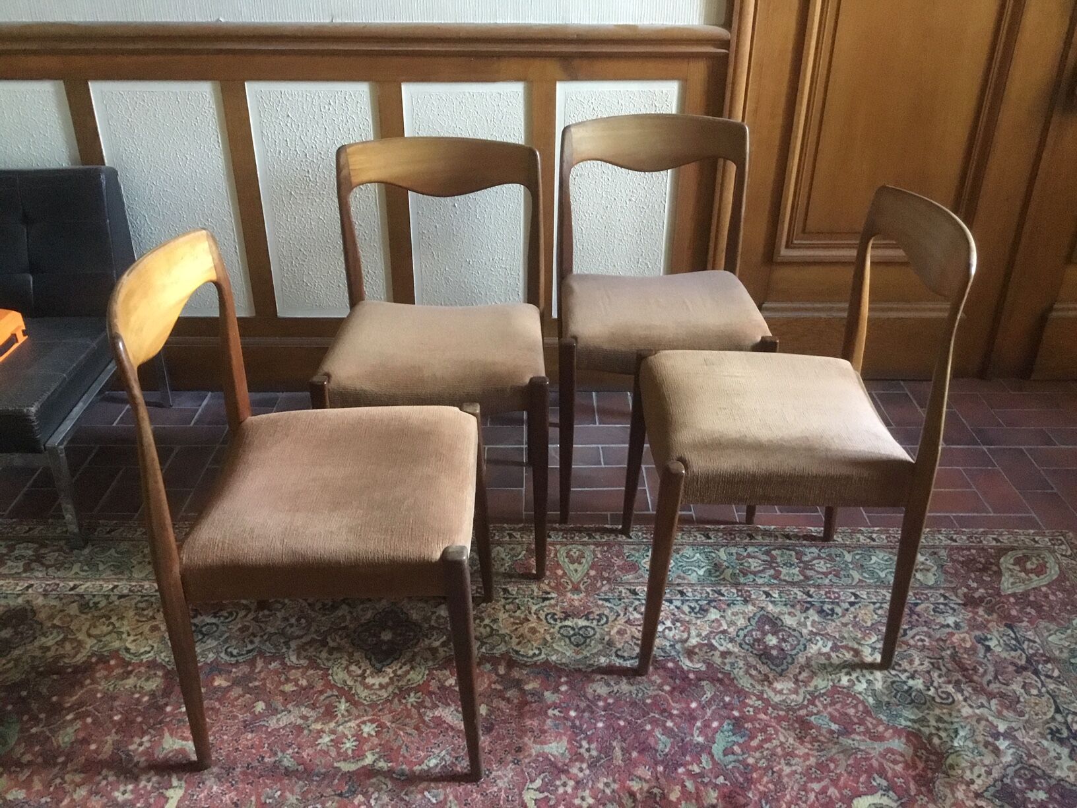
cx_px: 538
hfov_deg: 58.4
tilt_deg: -29.3
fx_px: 964
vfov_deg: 45.4
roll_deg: -0.3
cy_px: 404
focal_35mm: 31
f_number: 2.4
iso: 320
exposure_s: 1/17
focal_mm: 3.3
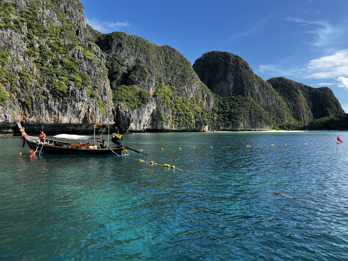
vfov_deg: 51.4
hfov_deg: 65.3
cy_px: 128
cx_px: 179
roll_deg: +0.8
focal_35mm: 27
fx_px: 271
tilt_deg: +0.8
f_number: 1.5
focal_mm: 5.7
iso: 50
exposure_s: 1/1901
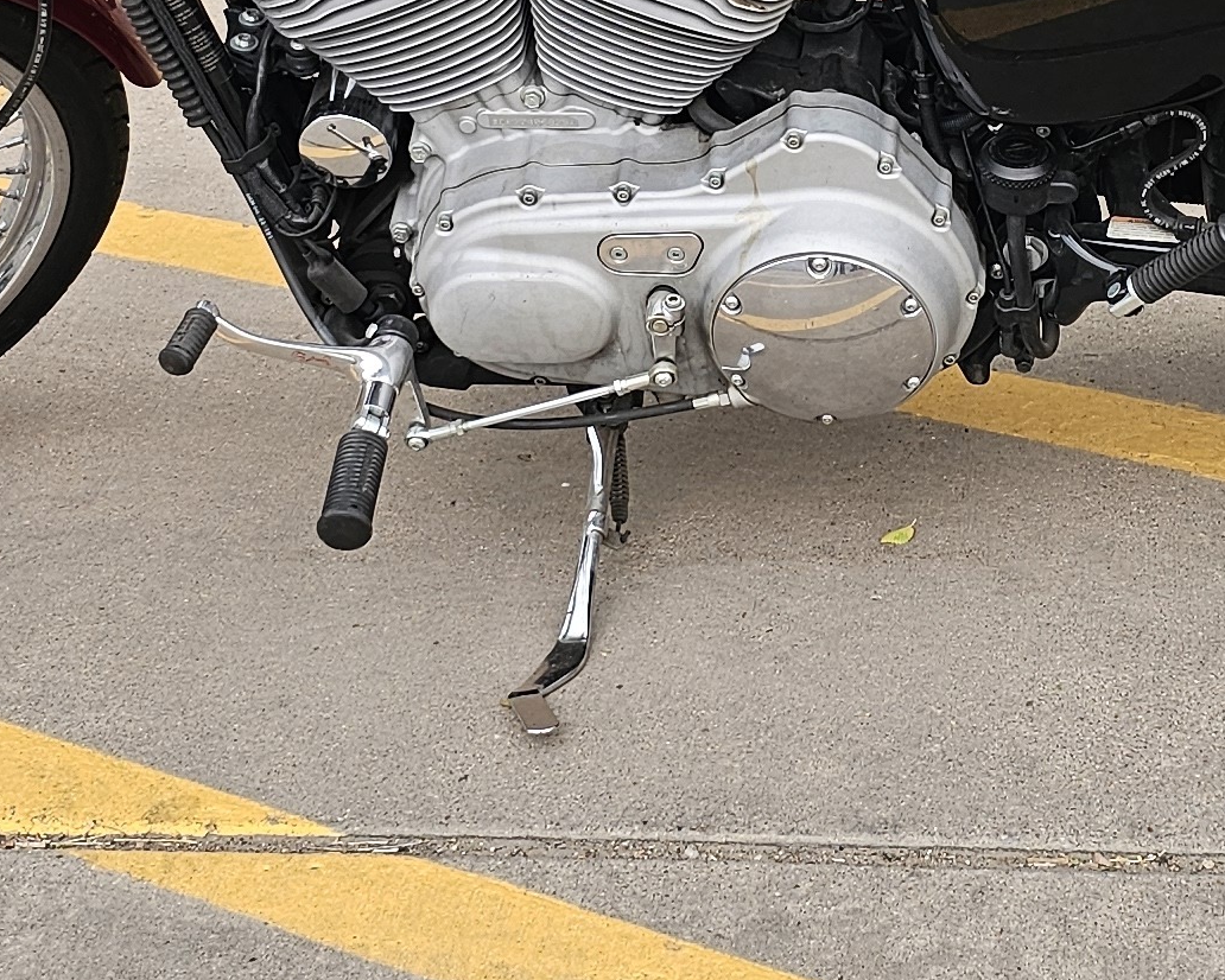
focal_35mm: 87
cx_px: 887
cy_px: 125
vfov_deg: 17.4
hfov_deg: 21.8
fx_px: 3155
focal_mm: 6.3
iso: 50
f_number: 1.7
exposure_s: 1/180
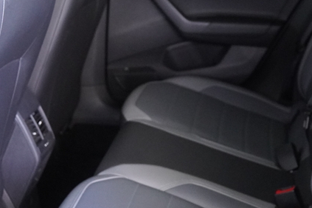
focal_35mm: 76
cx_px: 181
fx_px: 660
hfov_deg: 26.5
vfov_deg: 17.8
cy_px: 51
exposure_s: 1/160
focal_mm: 21
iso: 2500
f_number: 2.8
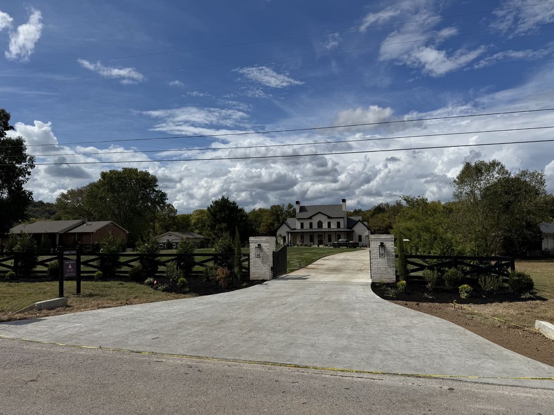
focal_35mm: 24
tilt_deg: +6.8
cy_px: 208
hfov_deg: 71.6
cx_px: 277
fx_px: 384
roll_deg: +0.2
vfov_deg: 56.8
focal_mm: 6.76
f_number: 1.78
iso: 80
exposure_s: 1/12346
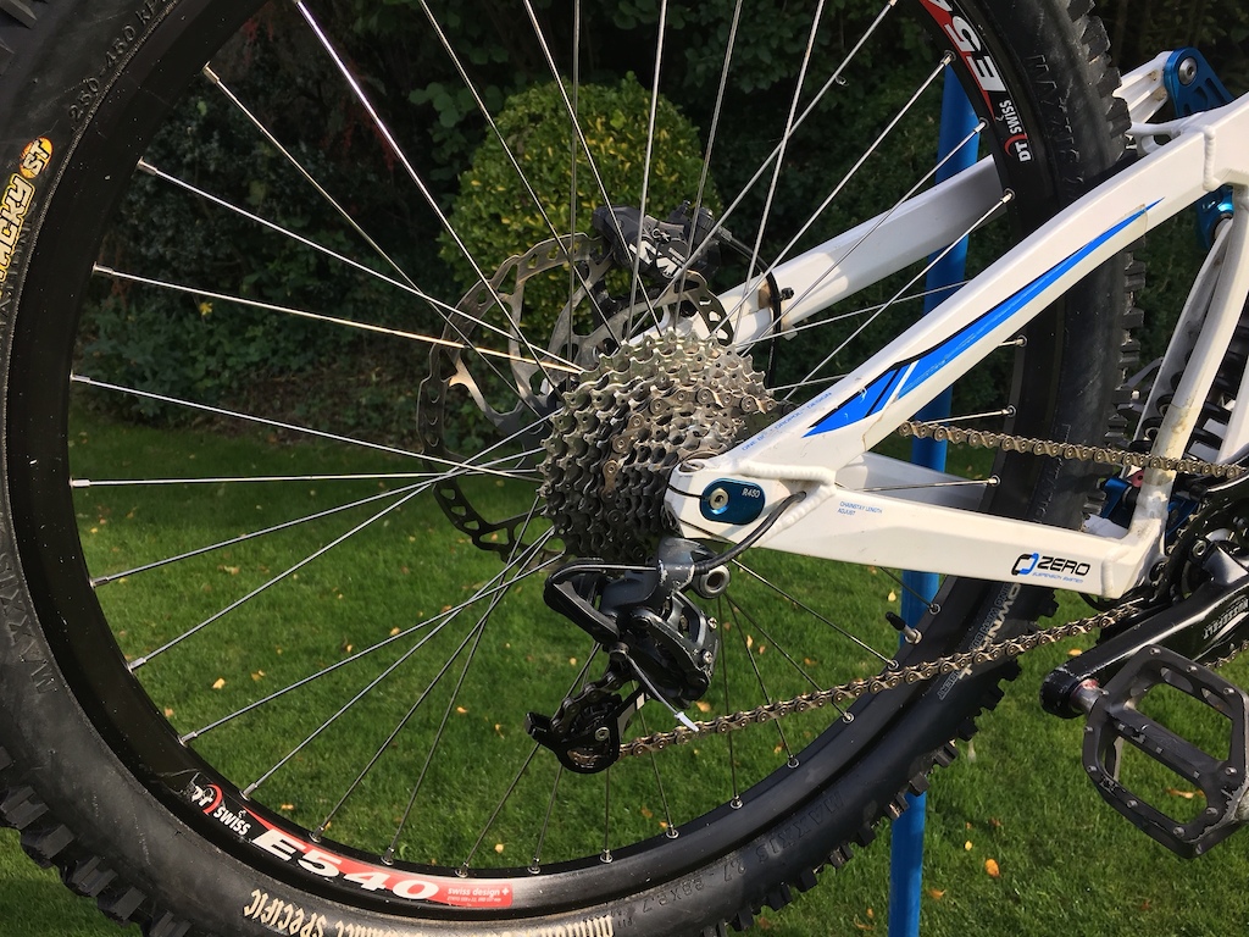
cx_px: 624
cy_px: 468
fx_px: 1046
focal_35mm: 29
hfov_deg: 61.7
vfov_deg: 48.2
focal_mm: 4.15
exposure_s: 1/384
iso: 25
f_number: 2.2
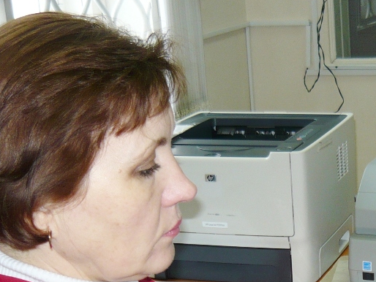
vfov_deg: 16.3
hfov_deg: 21.8
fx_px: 956
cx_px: 331
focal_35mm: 88
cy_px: 306
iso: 100
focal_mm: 5.5
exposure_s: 1/30
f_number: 2.8
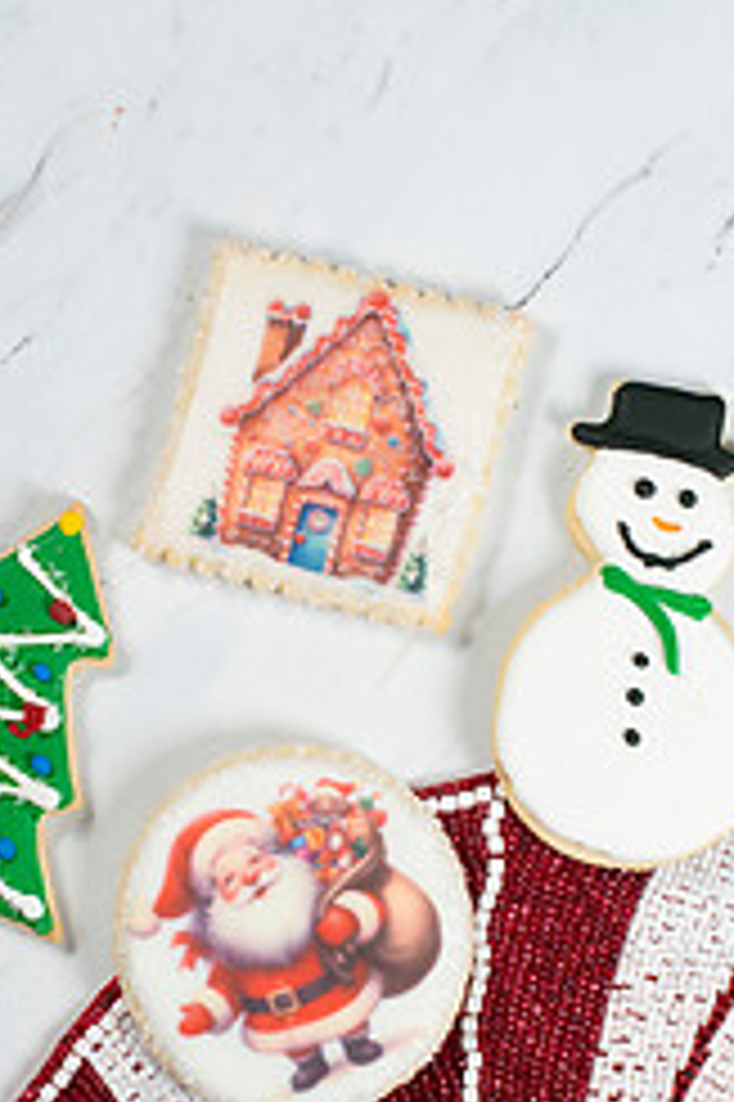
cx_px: 266
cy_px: 666
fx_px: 2817
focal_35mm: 92
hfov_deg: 14.8
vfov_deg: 22.1
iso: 200
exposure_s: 1/200
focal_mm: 50
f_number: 7.1
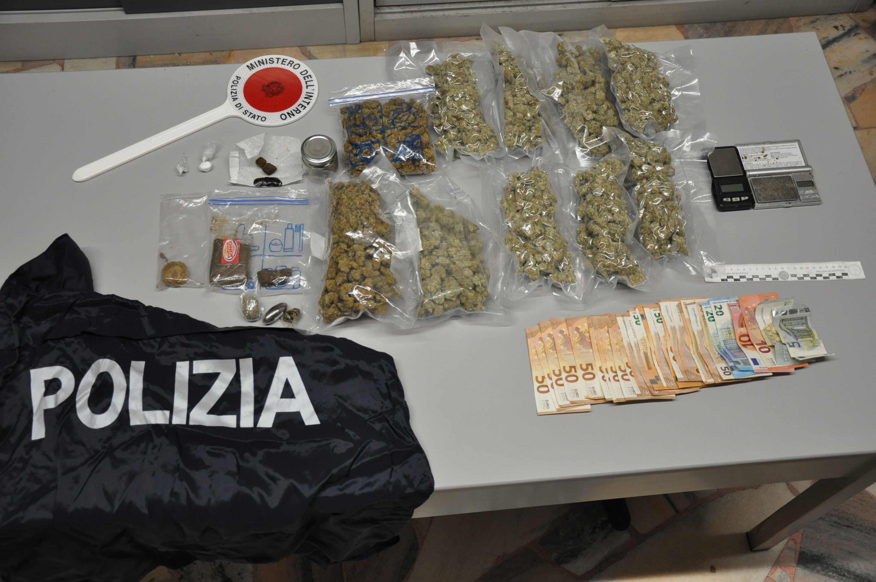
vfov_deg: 35.4
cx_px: 438
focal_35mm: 38
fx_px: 911
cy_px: 291
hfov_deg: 51.3
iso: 800
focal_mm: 25
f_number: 4
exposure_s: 1/60
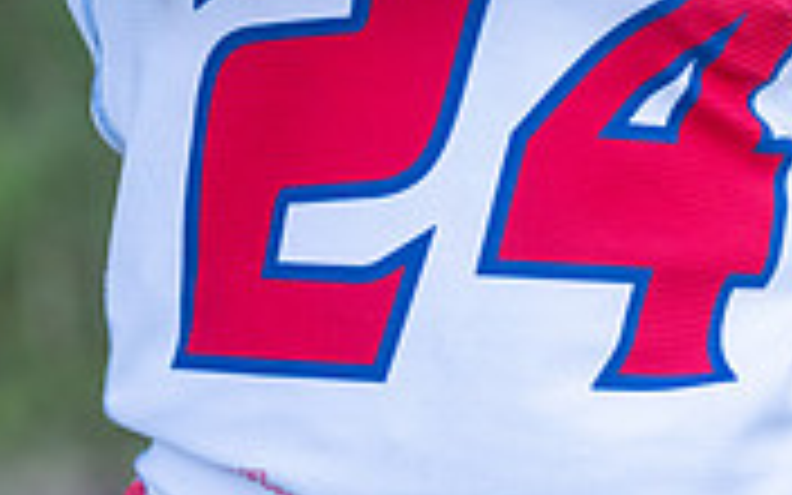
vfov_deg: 3.8
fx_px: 7404
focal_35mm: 343
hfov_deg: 6.1
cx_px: 571
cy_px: -329
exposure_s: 1/320
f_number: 2.8
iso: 400
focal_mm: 98
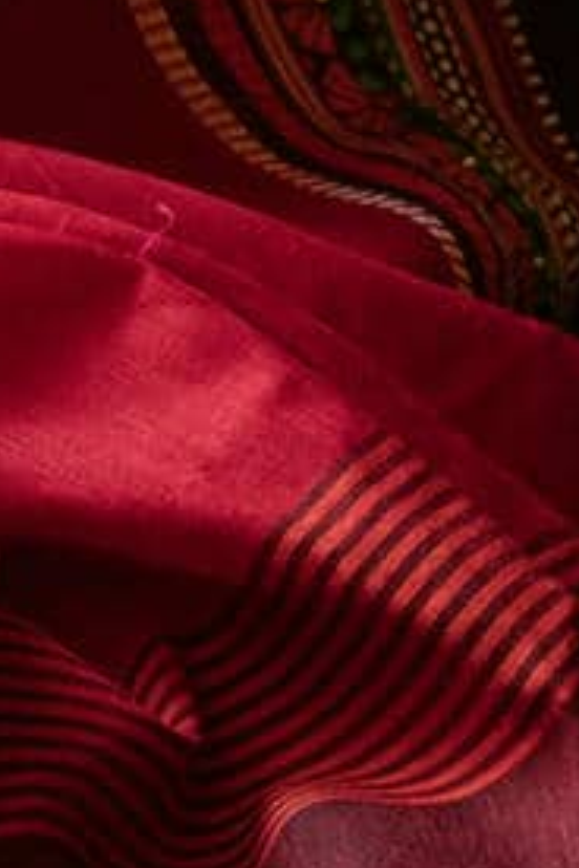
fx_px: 7798
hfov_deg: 4.2
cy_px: -761
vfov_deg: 6.2
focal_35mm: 323
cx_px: -544
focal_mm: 49.5
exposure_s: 1/50
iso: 500
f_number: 6.3
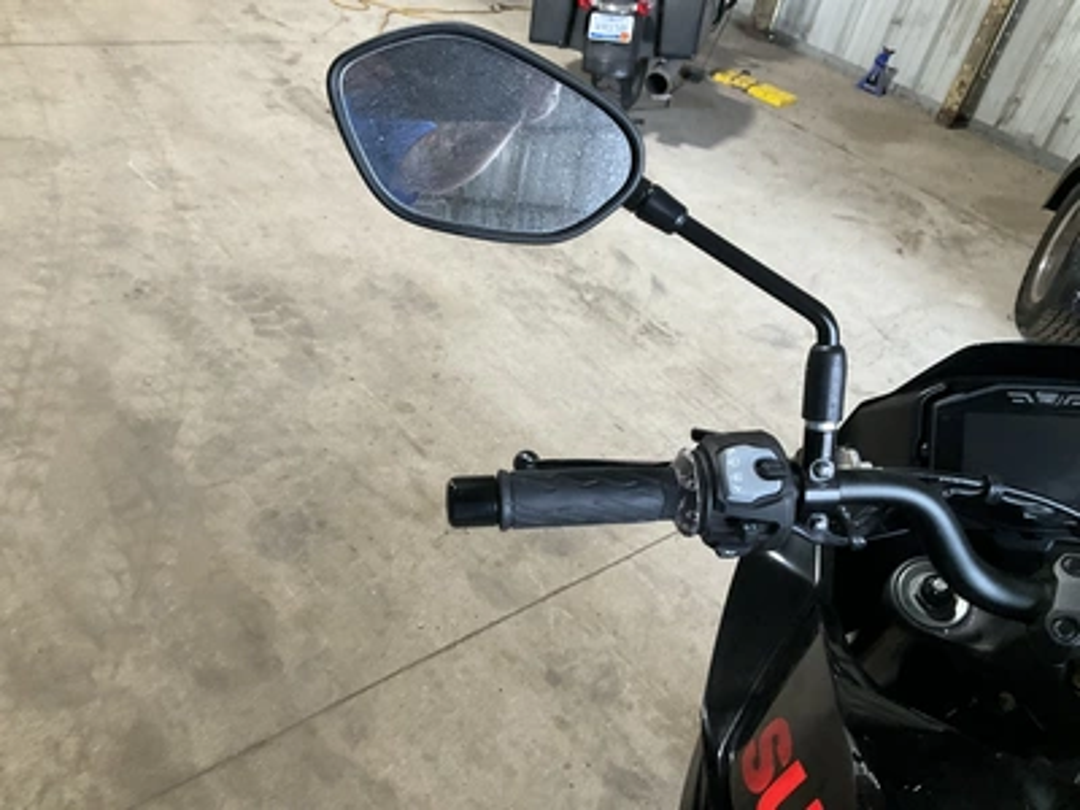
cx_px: 540
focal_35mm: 29
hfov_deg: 61.7
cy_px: 405
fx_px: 905
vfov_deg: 48.2
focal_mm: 3
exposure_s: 1/60
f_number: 1.8
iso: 200
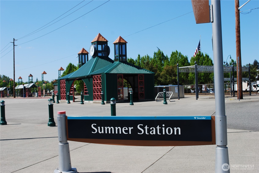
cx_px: 130
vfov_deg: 29.9
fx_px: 324
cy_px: 86
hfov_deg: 43.6
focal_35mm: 45
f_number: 8
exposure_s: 1/250
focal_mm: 30
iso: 100
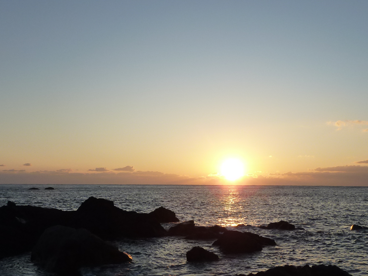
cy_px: 183
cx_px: 227
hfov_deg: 47.5
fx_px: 415
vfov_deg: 36.5
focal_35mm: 39
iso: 125
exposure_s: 1/400
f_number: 4
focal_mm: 4.1
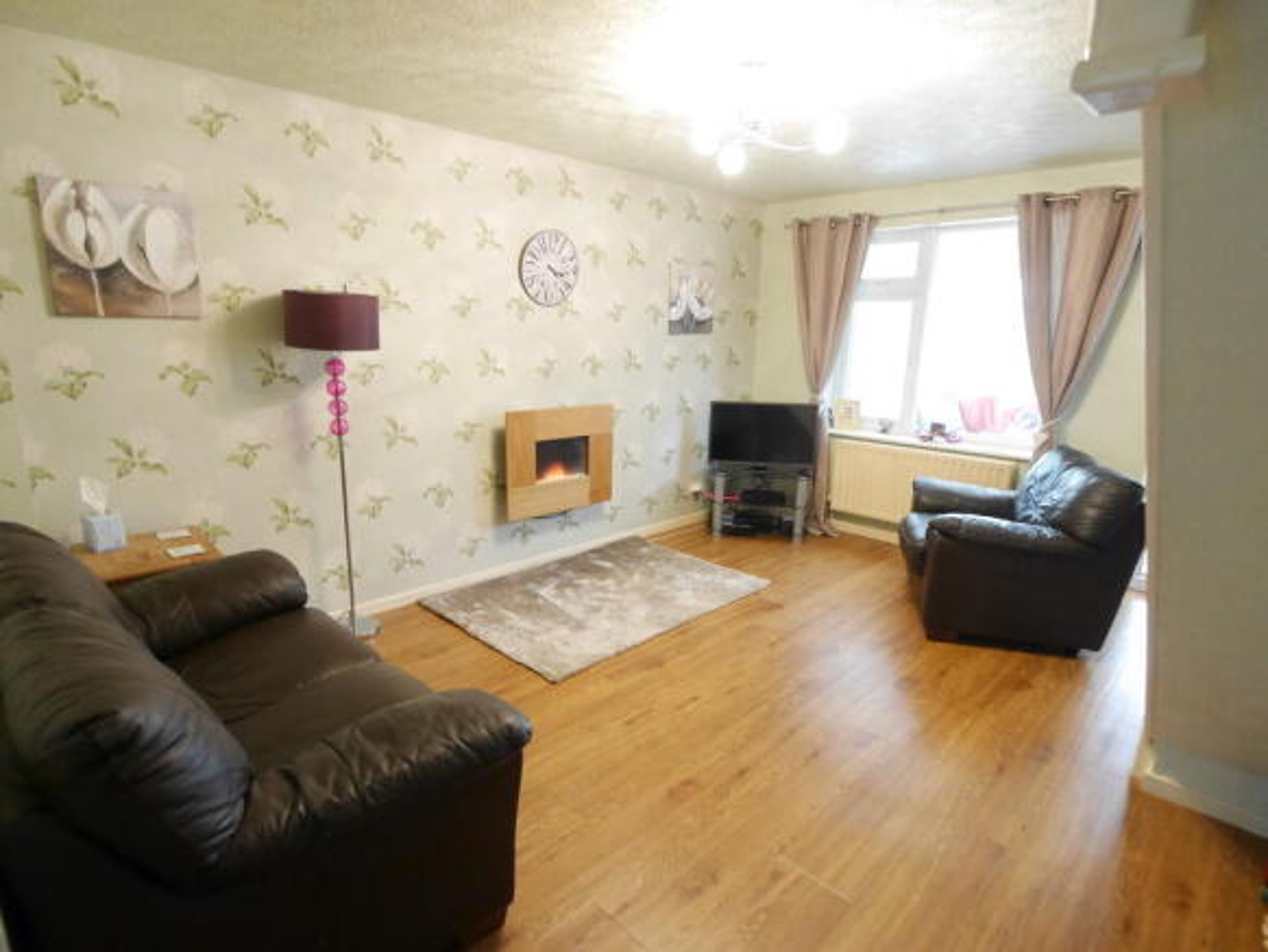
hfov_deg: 87.7
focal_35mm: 18
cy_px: 476
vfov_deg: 71.6
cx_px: 634
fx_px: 660
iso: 3200
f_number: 4
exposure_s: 1/30
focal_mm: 9
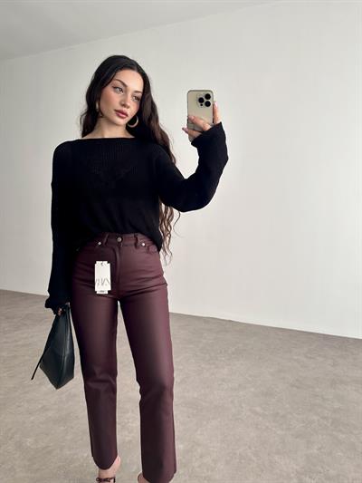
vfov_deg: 71.6
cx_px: 181
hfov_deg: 56.8
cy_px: 242
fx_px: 335
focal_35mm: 24
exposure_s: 1/154
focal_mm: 6.86
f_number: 1.78
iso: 64
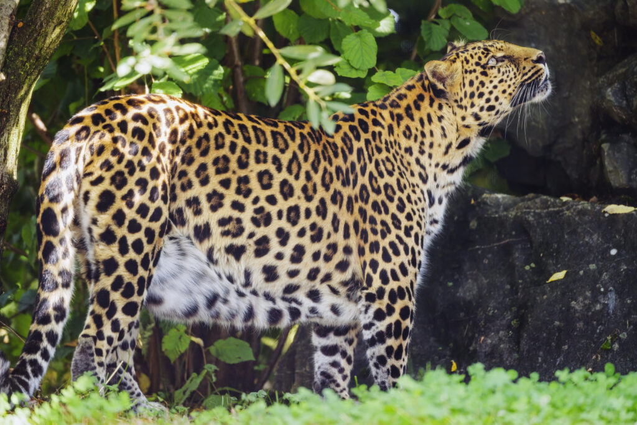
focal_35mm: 360
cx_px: 318
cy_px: 212
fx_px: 6370
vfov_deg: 3.8
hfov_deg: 5.7
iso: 1600
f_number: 4.5
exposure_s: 1/640
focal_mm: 360
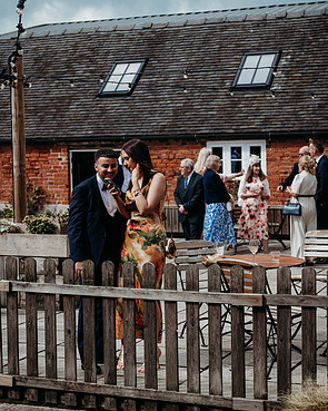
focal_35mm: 71
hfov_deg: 21.5
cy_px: 205
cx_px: 165
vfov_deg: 26.8
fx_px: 862
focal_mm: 62
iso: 64
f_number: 5
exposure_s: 1/400
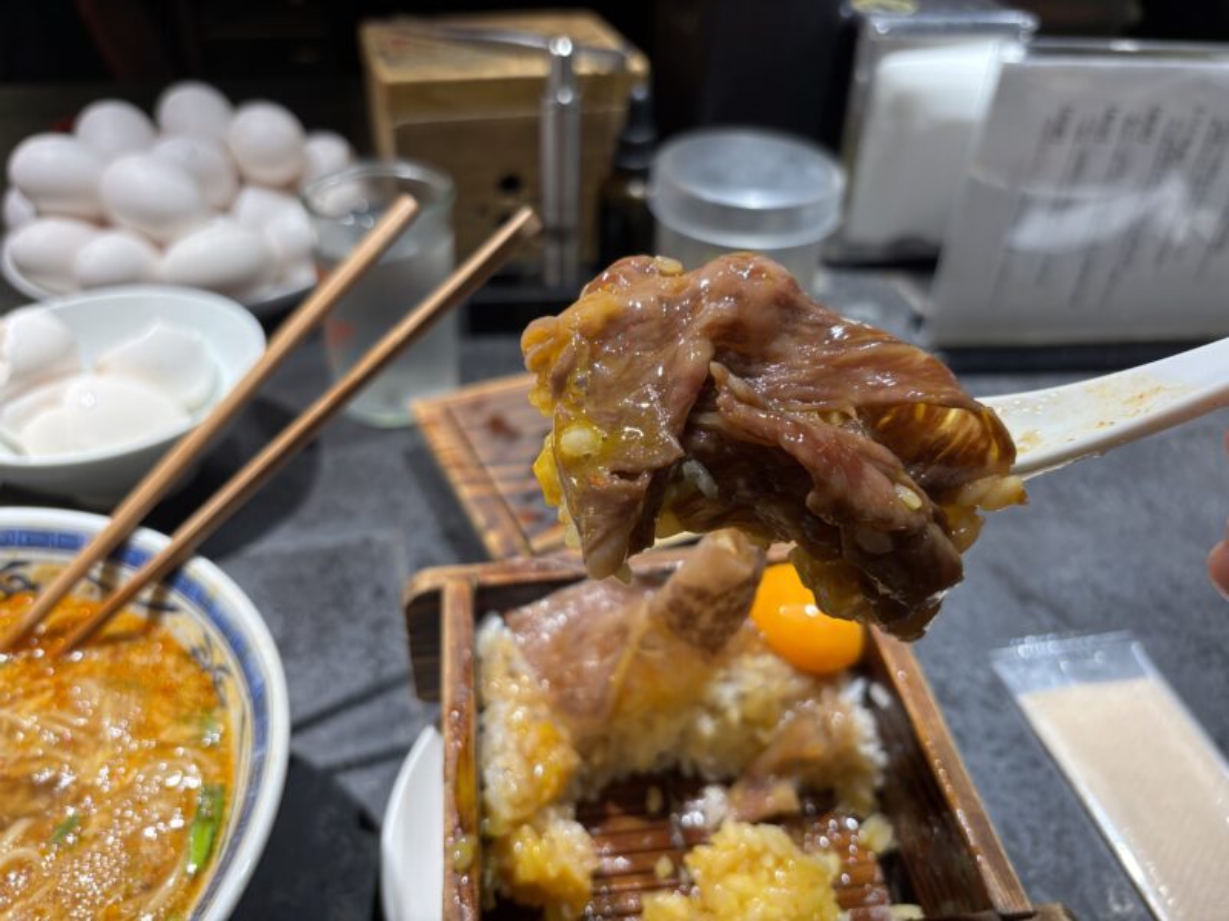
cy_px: 460
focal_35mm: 26
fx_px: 923
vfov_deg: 53.1
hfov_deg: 67.3
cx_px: 614
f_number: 1.6
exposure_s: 1/50
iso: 80
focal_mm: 5.96
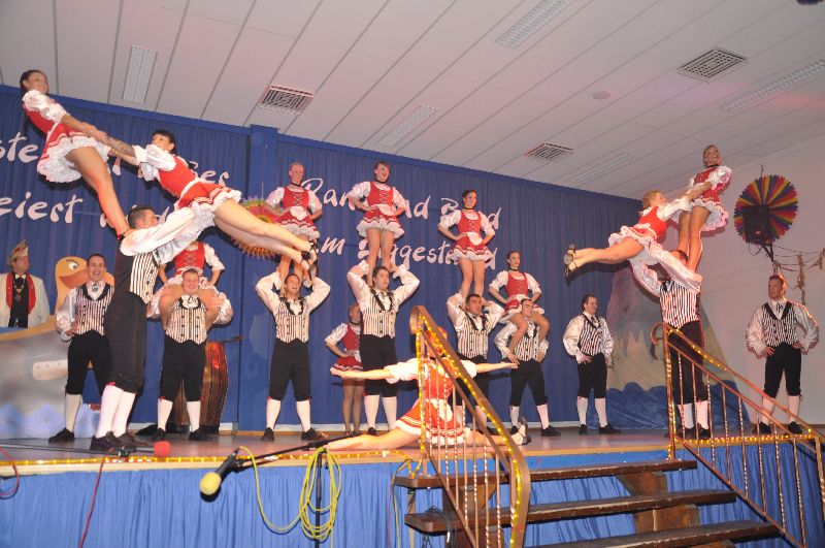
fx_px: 618
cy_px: 274
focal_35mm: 27
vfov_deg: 47.8
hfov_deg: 67.5
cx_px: 412
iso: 400
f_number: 5
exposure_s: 1/60
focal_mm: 18
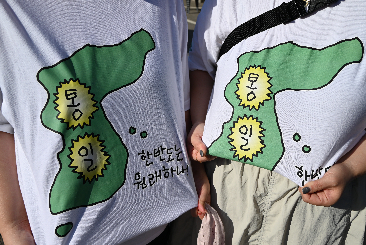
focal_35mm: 32
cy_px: 122
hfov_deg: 57.9
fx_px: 331
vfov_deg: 40.6
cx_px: 183
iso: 100
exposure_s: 1/640
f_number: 9
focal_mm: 32.5
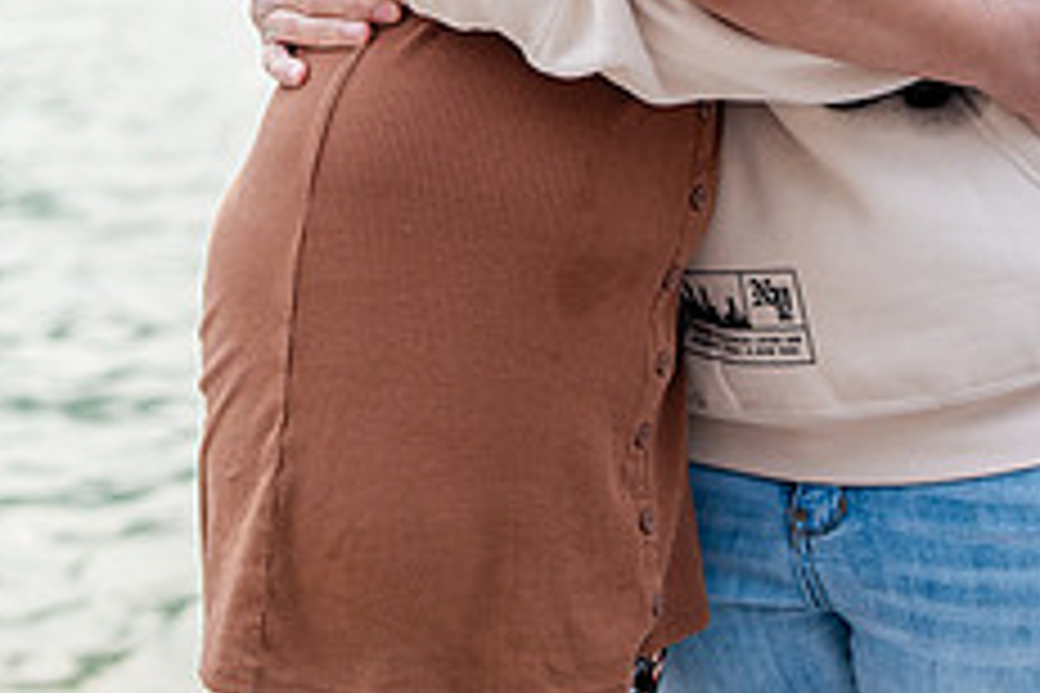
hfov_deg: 22.8
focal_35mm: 88
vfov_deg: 15.0
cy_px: -119
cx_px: 194
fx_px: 2542
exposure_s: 1/1600
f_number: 2.5
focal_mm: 35
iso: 200
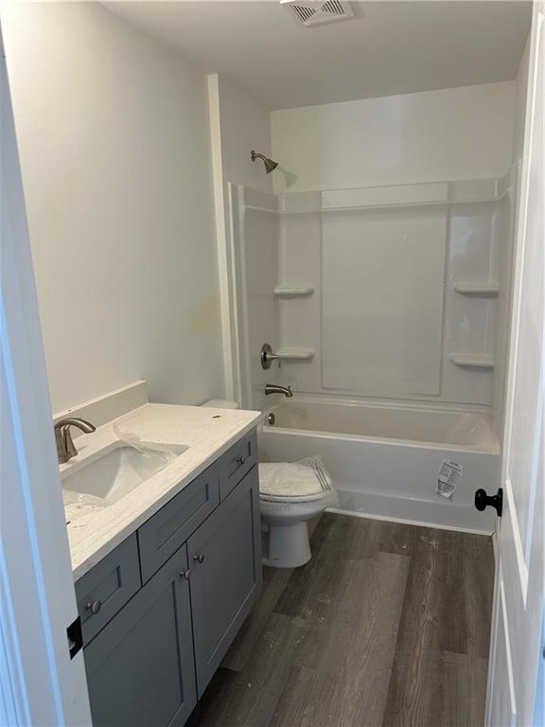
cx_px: 272
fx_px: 504
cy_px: 364
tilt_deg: -12.1
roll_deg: +1.0
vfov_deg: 71.6
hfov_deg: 56.8
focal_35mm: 24
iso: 125
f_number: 1.78
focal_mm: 6.86
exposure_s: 1/60
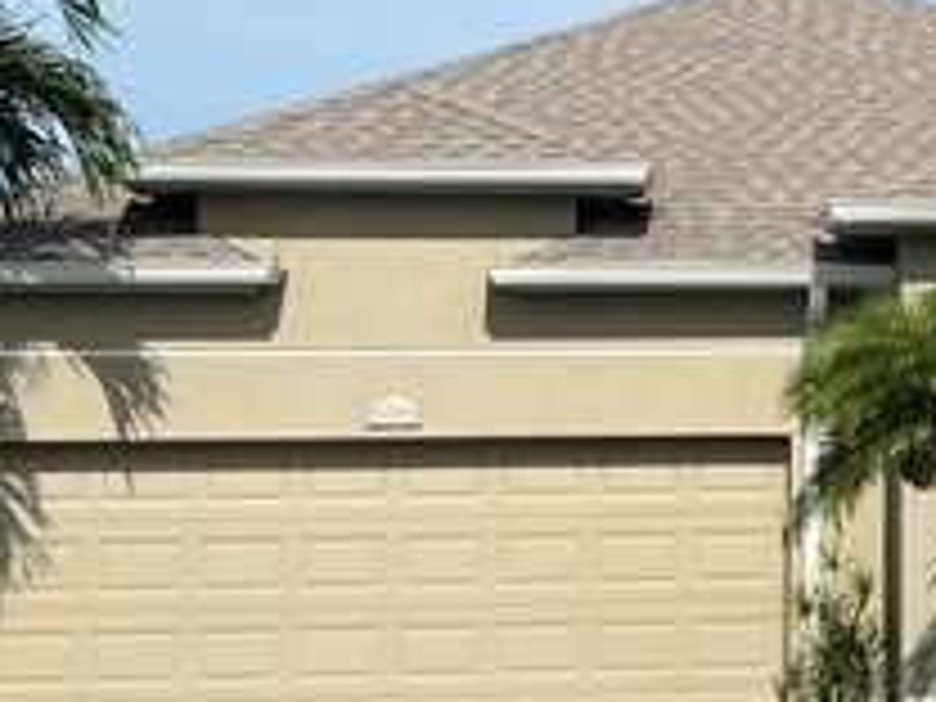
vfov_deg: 14.5
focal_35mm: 100
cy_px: -36
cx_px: 999
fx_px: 2704
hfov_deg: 18.9
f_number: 1.5
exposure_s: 1/6993
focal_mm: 5.7
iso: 50
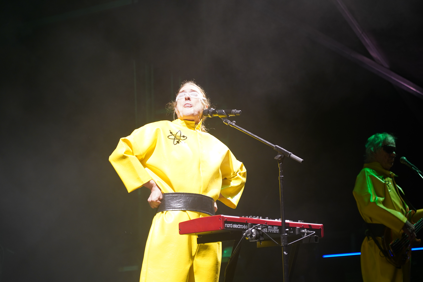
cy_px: 141
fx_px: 1234
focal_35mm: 105
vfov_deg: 13.0
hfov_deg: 19.5
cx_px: 212
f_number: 4
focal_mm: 105
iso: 1250
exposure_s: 1/160
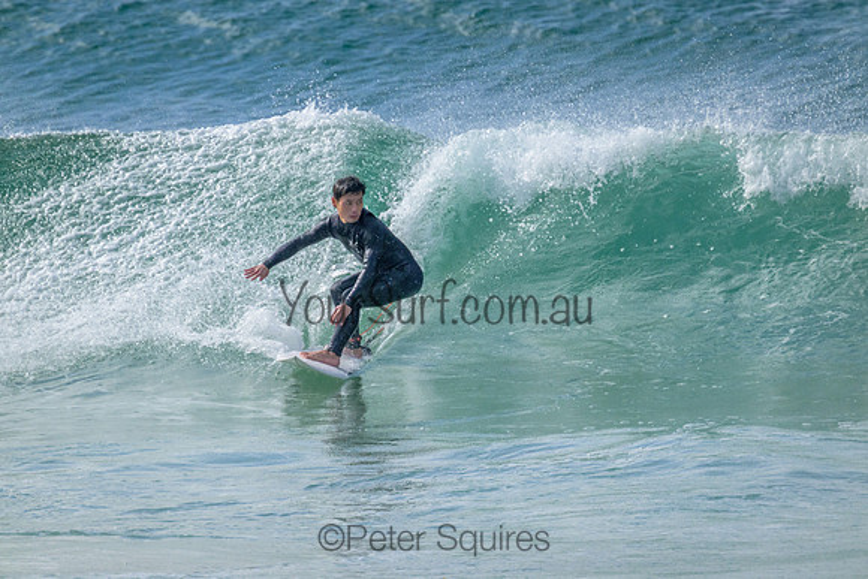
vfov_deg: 1.7
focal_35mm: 800
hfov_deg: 2.6
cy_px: 290
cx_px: 434
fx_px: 19292
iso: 2200
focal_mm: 800
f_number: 11
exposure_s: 1/1600
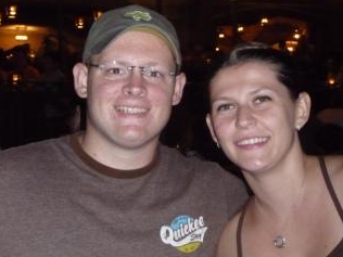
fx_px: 604
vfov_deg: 24.0
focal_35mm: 61
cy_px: 118
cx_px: 203
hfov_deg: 31.6
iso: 800
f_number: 4
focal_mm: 7.1
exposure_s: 1/30
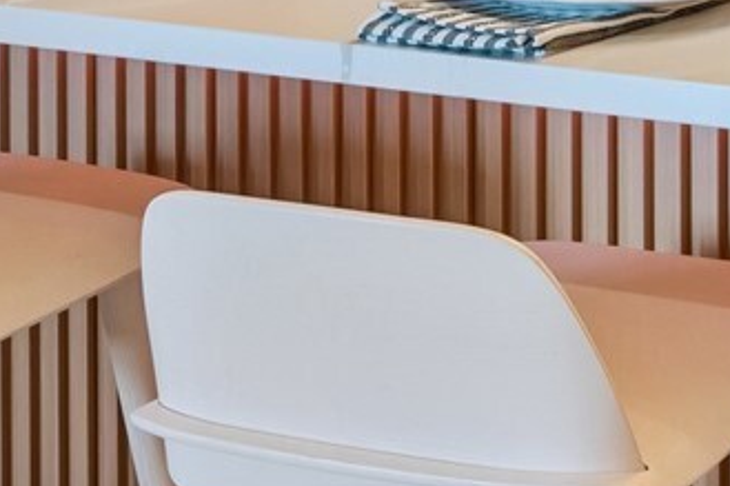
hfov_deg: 14.4
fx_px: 2716
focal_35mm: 134
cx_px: 1076
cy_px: -548
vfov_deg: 9.4
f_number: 9
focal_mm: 26
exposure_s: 1/200
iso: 400
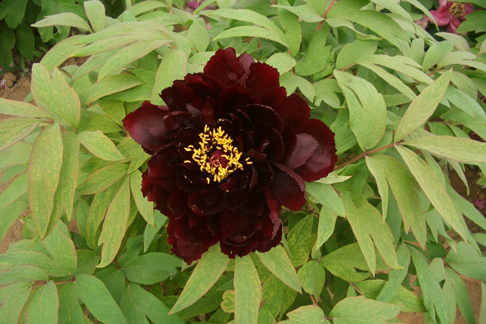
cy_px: 176
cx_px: 241
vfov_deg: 35.9
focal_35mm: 37
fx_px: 499
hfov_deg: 51.9
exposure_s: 1/320
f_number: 2.6
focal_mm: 5.8
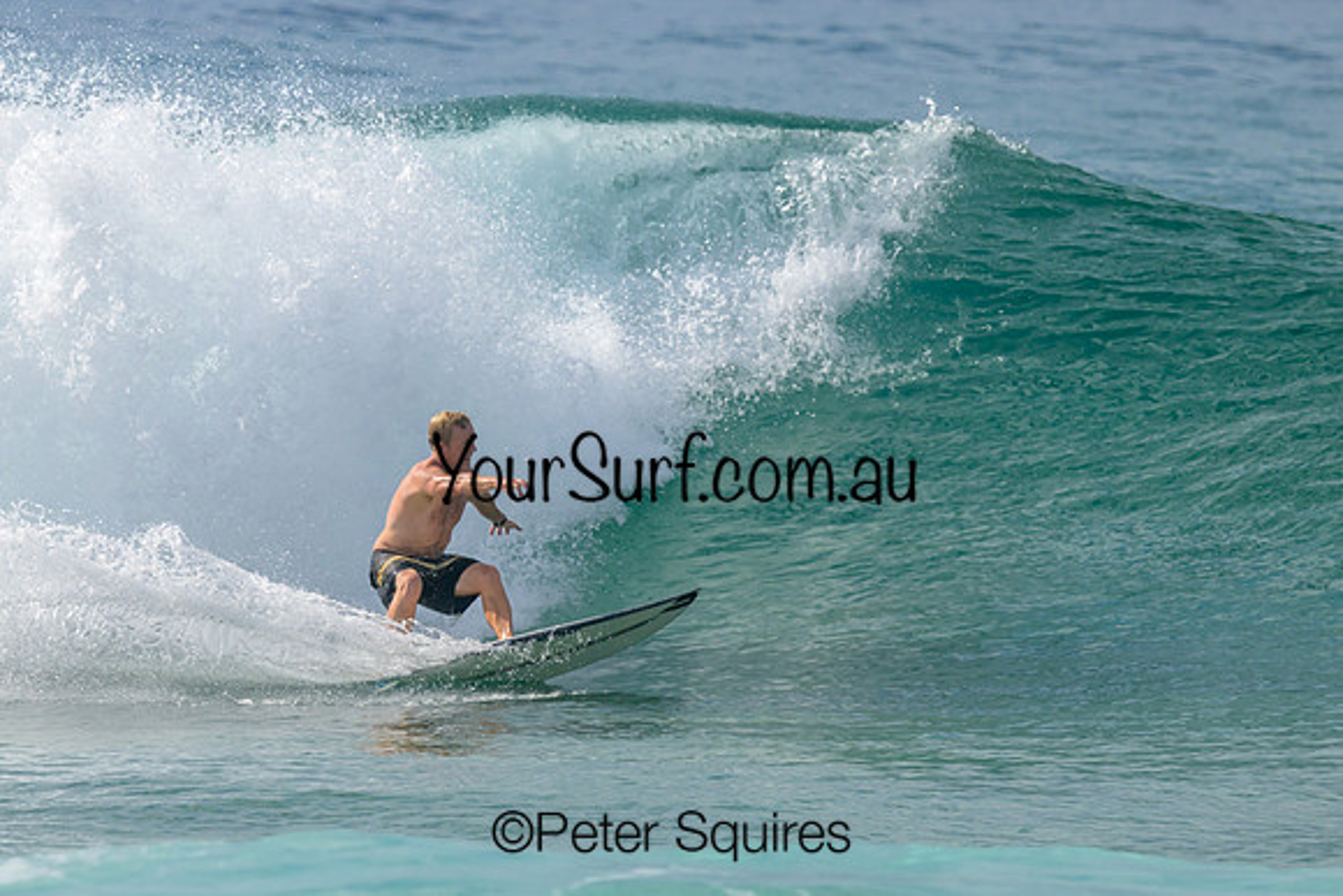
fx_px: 23828
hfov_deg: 3.2
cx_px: 523
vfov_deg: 2.2
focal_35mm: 639
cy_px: 401
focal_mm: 490
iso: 500
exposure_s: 1/2000
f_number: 10
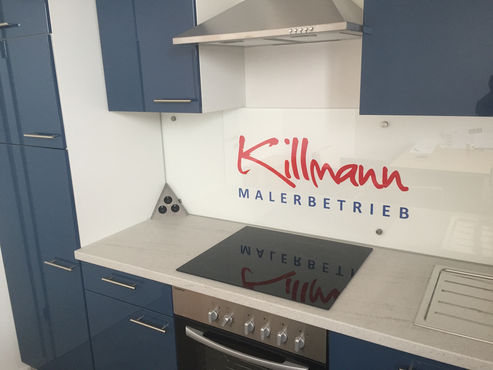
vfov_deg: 48.2
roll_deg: +2.0
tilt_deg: -13.6
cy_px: 185
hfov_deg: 61.7
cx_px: 246
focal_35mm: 29
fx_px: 413
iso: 160
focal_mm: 4.15
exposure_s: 1/33
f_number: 2.2
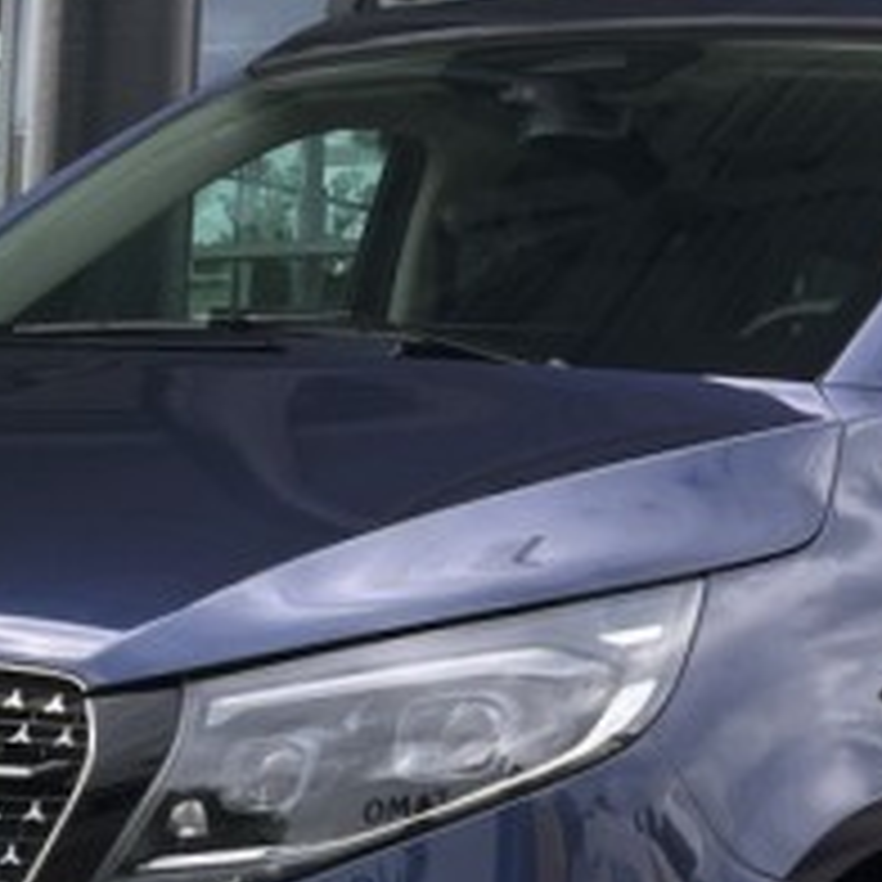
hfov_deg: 23.0
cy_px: 652
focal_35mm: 75
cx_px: 554
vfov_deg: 22.9
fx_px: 2162
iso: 50
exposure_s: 1/858
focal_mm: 5.1
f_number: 1.6
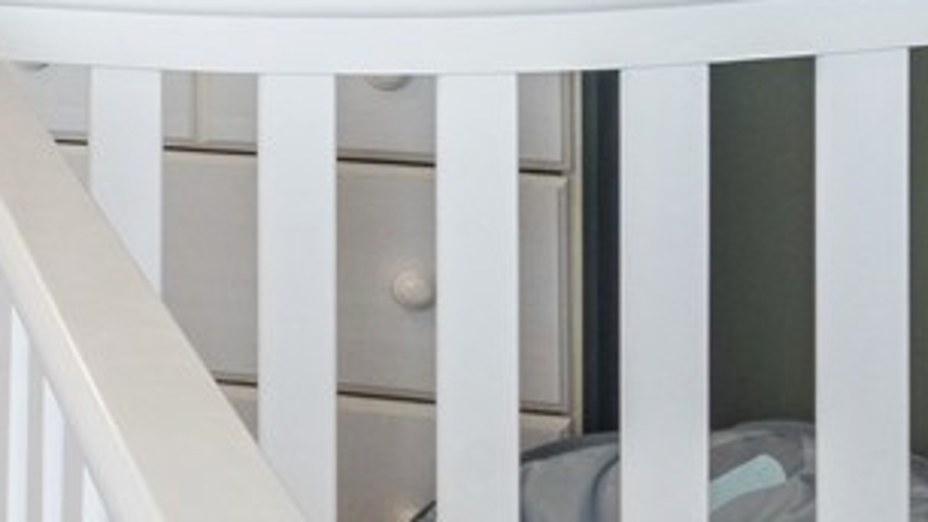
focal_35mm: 93
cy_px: -384
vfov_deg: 12.1
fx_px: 2288
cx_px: -1227
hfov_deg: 15.1
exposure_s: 1/2
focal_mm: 16
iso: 400
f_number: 10
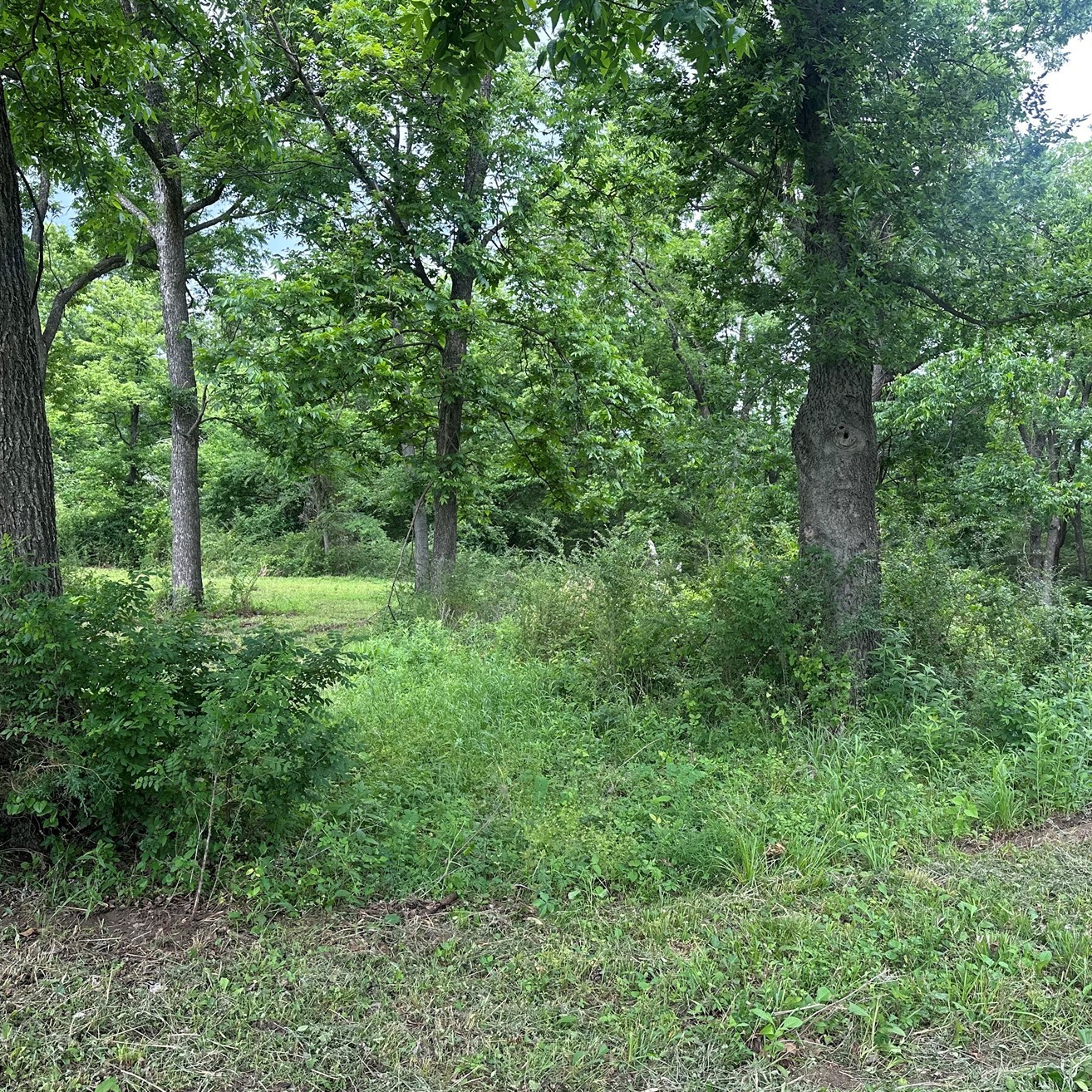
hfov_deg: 52.4
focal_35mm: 31
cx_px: 605
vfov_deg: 52.5
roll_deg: -2.2
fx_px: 1106
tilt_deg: -1.3
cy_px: 553
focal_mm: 6.86
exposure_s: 1/357
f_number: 1.78
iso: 80
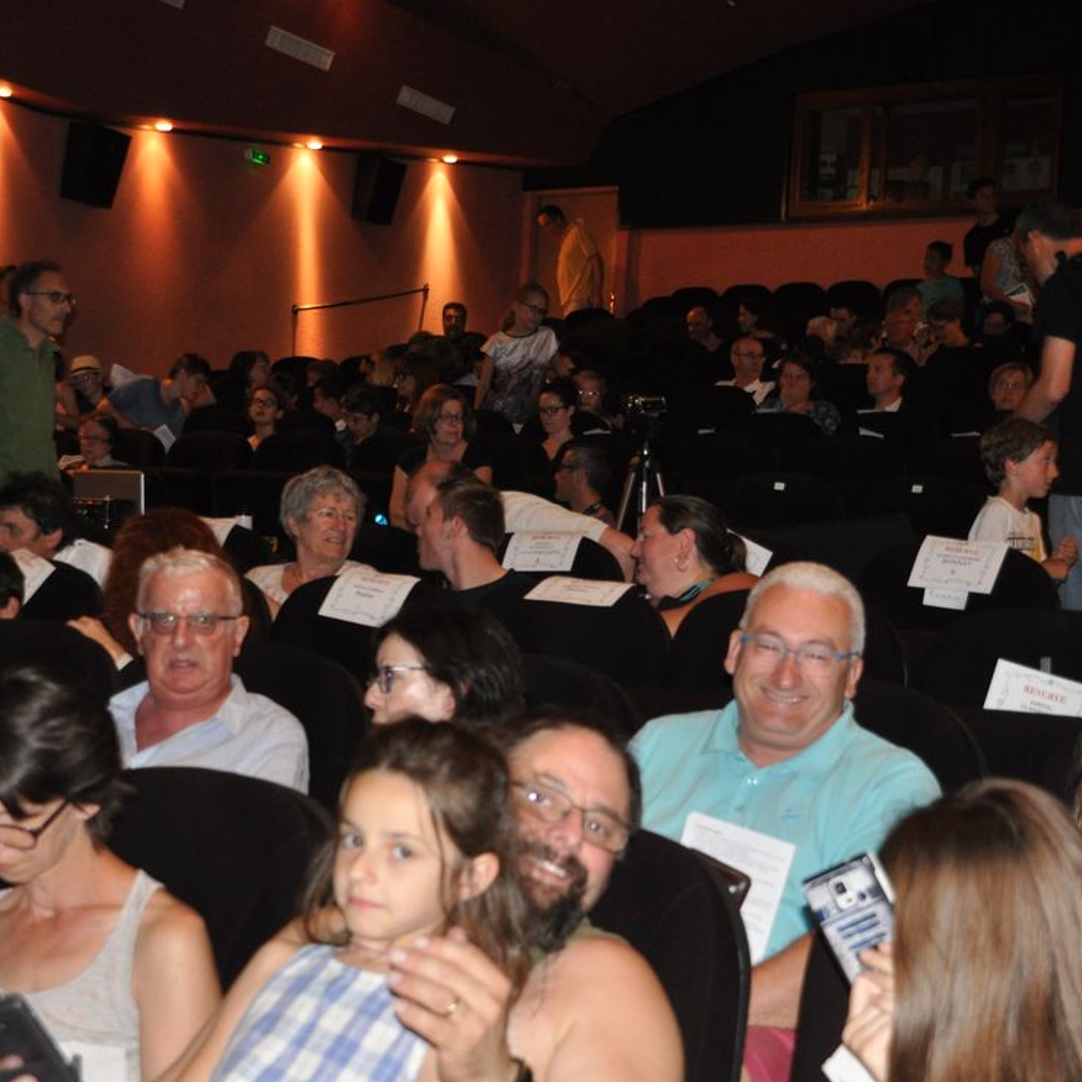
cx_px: 609
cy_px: 612
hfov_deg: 26.1
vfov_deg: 26.1
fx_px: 2334
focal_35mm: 66
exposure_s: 1/60
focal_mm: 30
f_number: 4.2
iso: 800
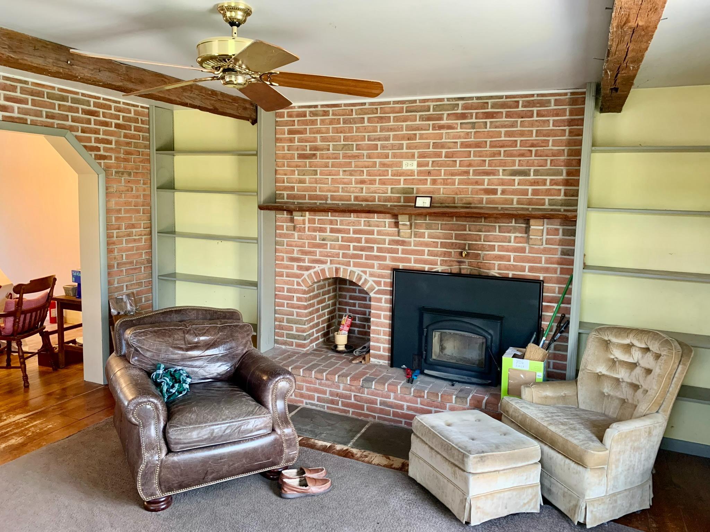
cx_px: 355
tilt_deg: -7.2
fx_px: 533
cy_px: 266
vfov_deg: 53.1
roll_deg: -1.2
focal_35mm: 26
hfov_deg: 67.3
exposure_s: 1/60
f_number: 1.8
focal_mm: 4.25
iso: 250
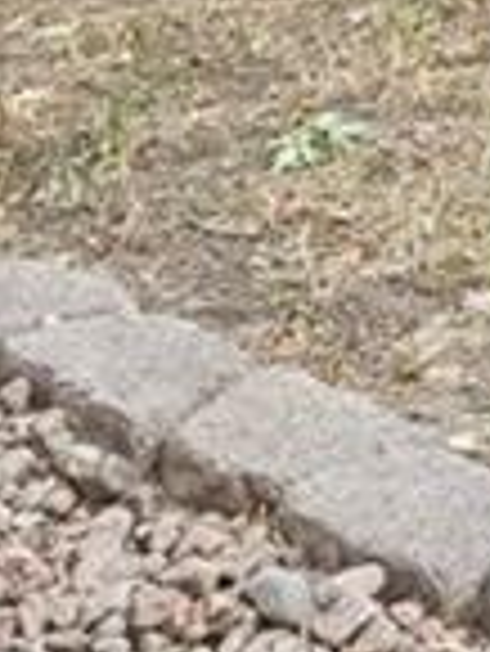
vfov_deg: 10.9
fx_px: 2997
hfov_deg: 7.6
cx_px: 1708
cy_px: -818
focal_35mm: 159
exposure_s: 1/20
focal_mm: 10
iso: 800
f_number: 8
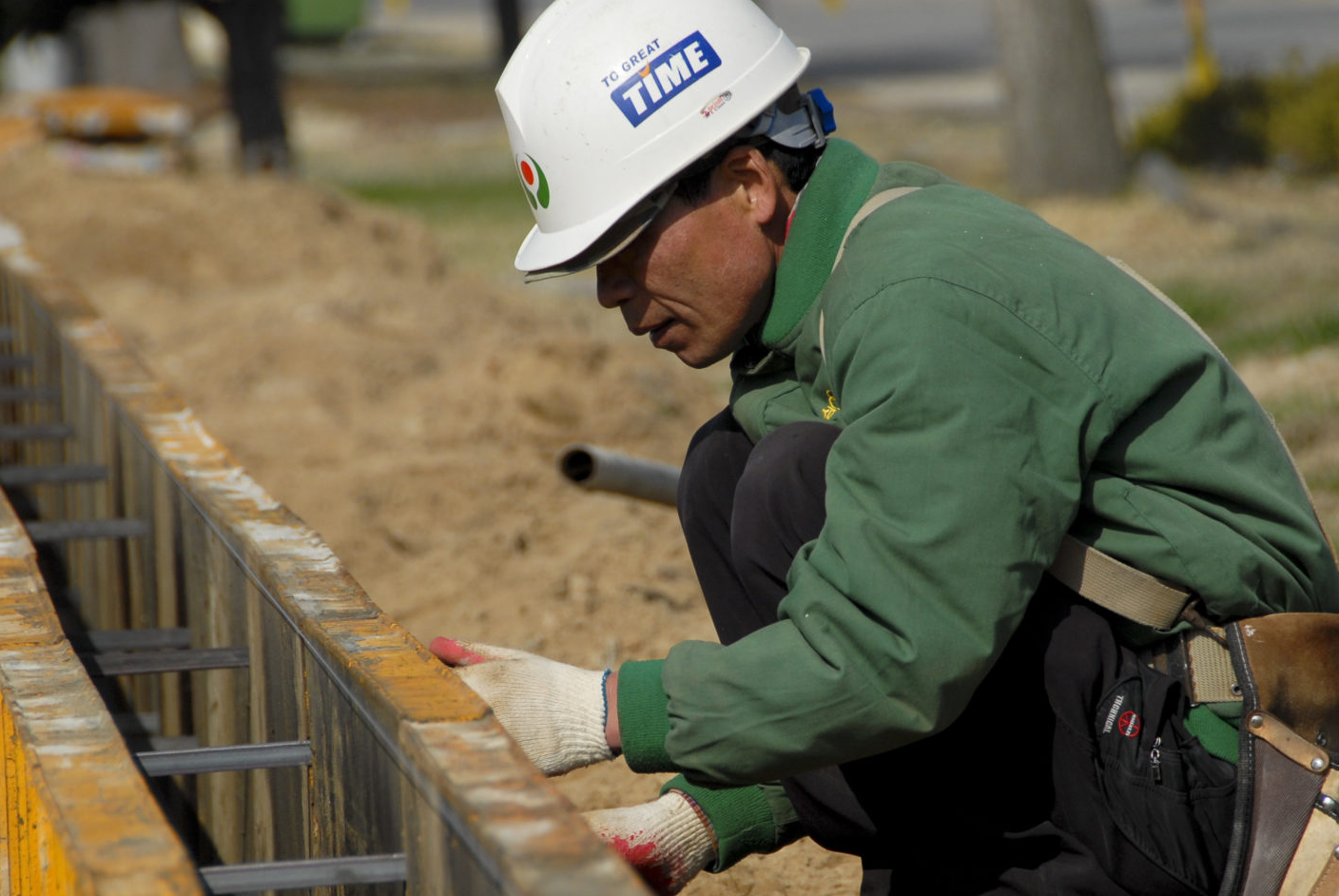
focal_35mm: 371
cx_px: 744
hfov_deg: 5.5
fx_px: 13813
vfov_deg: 3.7
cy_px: 524
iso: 160
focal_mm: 170
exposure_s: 1/1000
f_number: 7.1
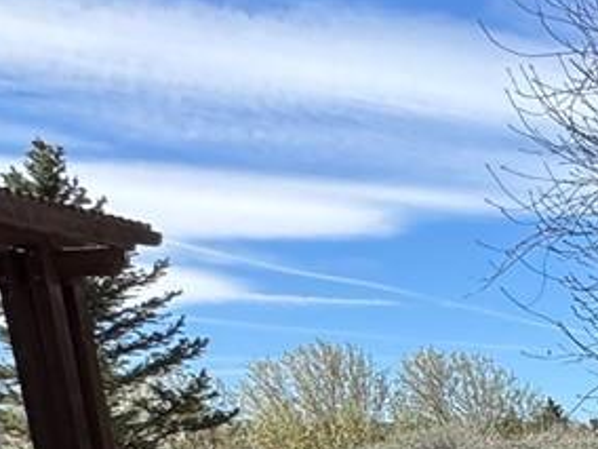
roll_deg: +1.2
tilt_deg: -11.6
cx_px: 1259
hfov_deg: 16.8
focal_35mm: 79
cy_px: 731
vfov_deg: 16.5
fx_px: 1365
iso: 50
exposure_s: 1/1236
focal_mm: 2.22
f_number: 2.2
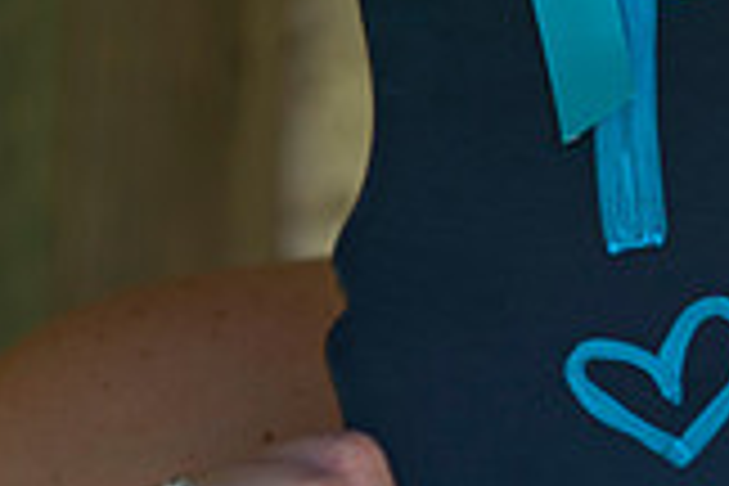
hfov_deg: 3.2
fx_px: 13040
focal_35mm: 644
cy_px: 99
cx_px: 1012
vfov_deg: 2.1
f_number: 3.5
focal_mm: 180
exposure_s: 1/160
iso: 200
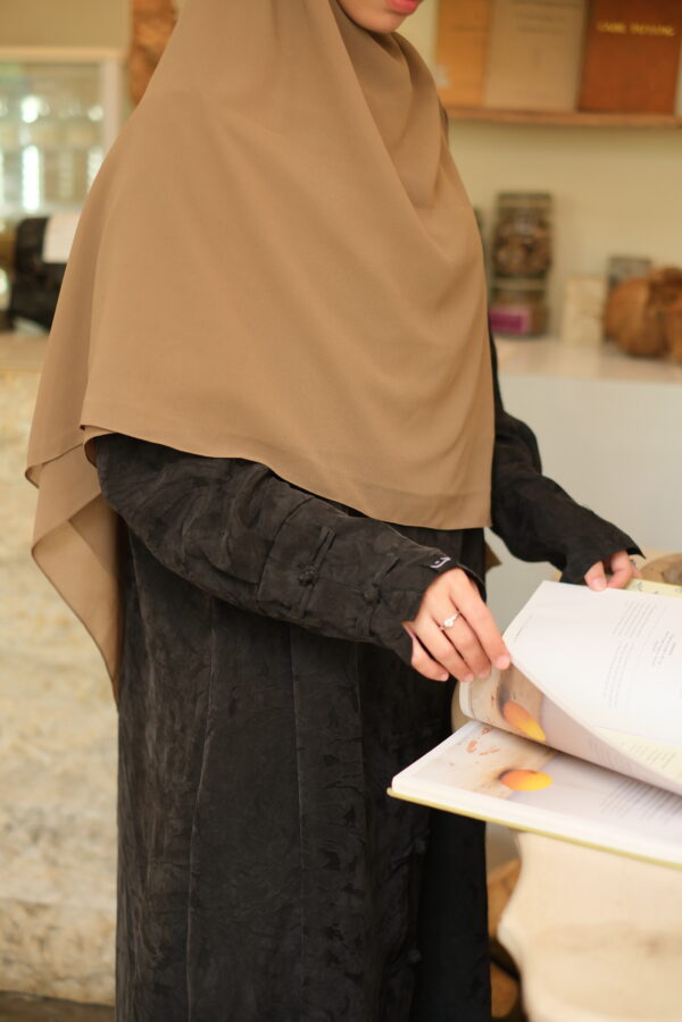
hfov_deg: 25.5
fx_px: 1506
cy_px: 511
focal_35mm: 53
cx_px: 341
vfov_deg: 37.5
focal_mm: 35
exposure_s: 1/250
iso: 320
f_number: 1.8
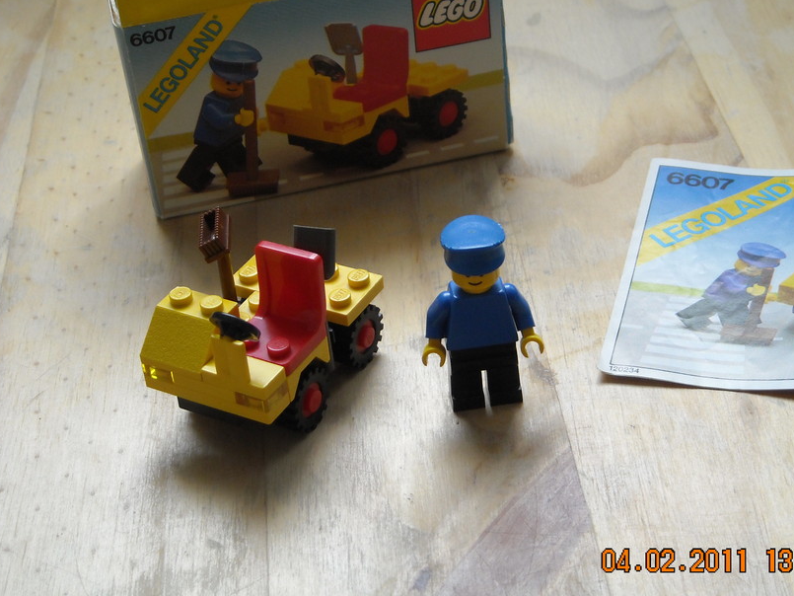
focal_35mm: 76
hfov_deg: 25.6
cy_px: 298
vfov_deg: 19.4
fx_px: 1744
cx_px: 431
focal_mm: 11.02
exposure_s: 1/57
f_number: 3.7
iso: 168
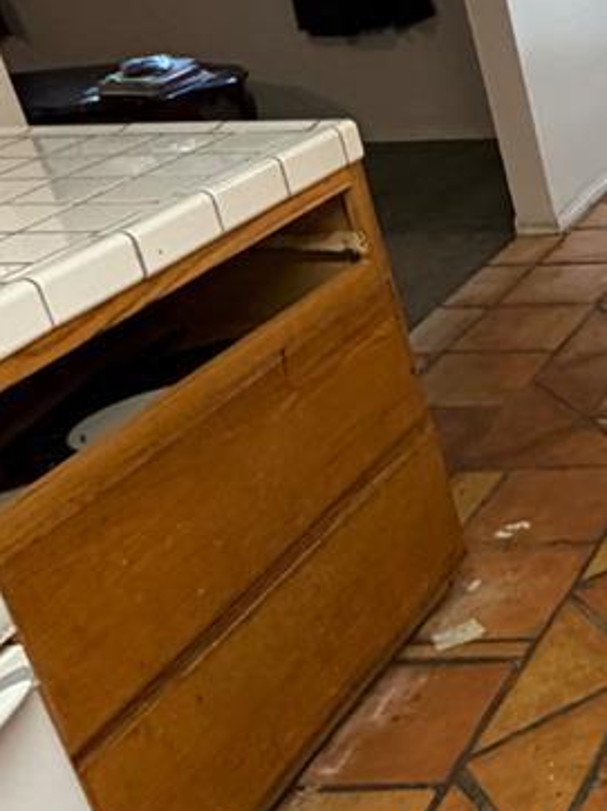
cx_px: 1114
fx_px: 1358
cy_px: 333
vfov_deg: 33.2
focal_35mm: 58
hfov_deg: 18.9
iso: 320
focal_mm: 2.22
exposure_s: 1/60
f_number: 2.2
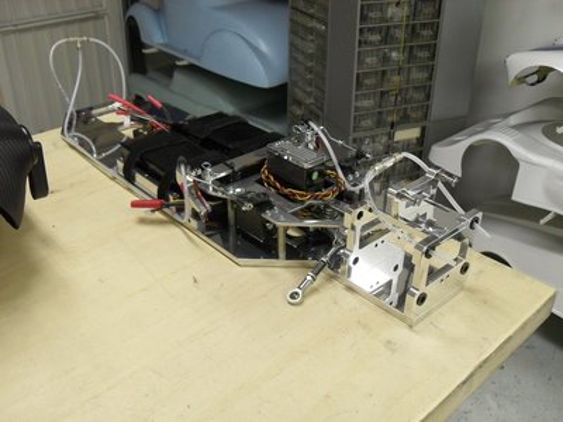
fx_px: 569
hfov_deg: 52.6
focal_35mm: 35
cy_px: 211
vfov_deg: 40.7
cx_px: 282
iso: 200
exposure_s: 1/30
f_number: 2.8
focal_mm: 6.2
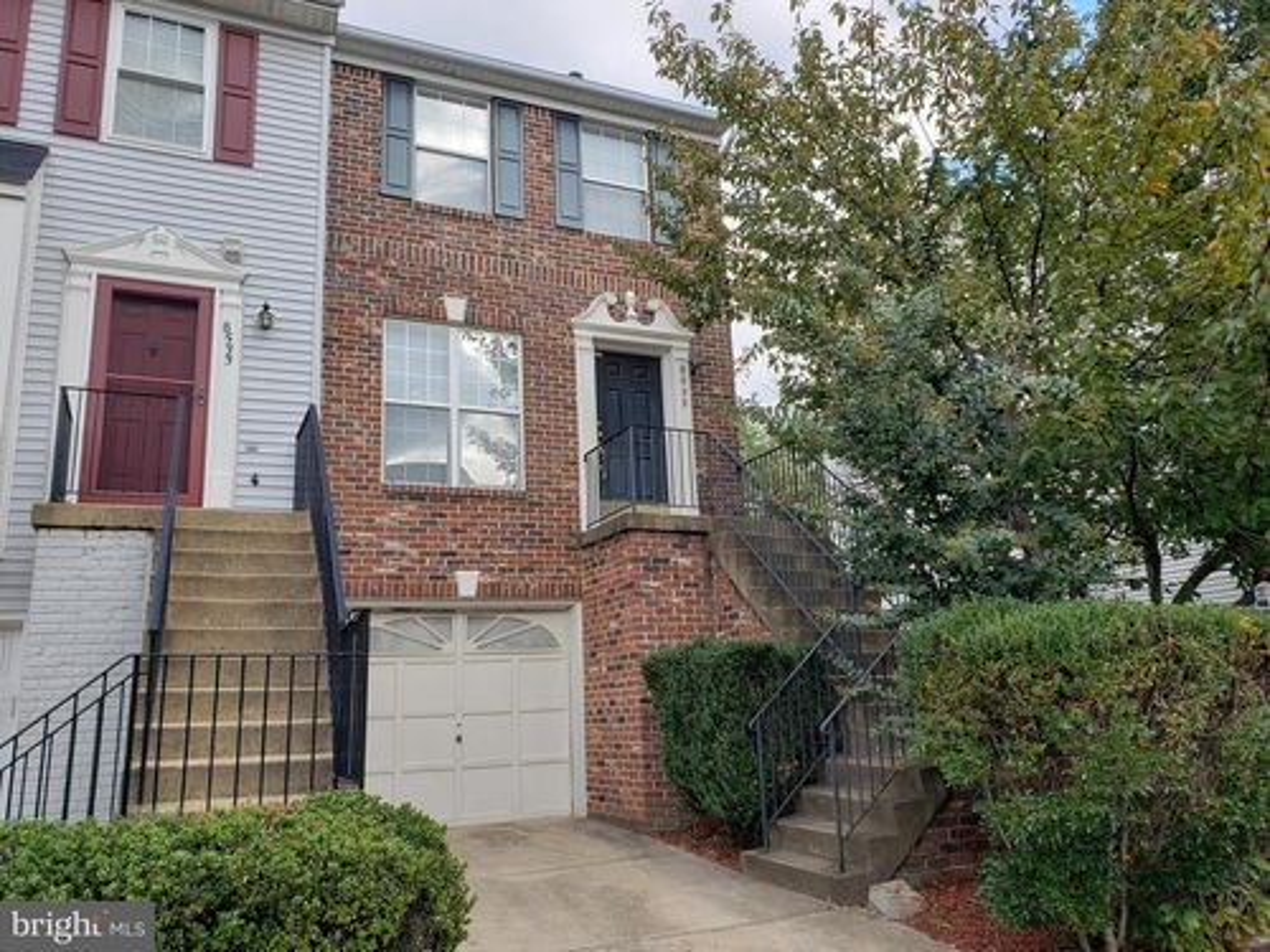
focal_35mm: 26
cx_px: 635
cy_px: 476
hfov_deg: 67.3
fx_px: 954
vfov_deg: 53.1
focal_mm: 4.3
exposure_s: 1/266
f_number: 2.4
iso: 50
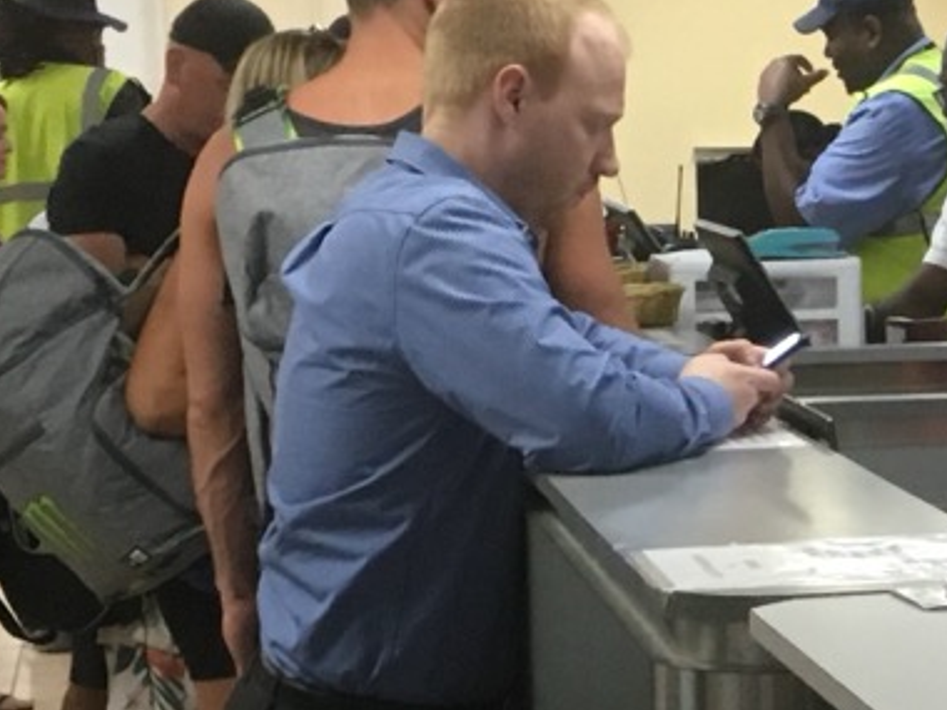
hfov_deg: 15.3
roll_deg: +0.1
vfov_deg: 12.1
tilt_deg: -7.8
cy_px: 471
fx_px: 3338
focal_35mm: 122
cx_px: 1281
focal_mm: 4.15
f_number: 2.2
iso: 125
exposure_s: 1/30
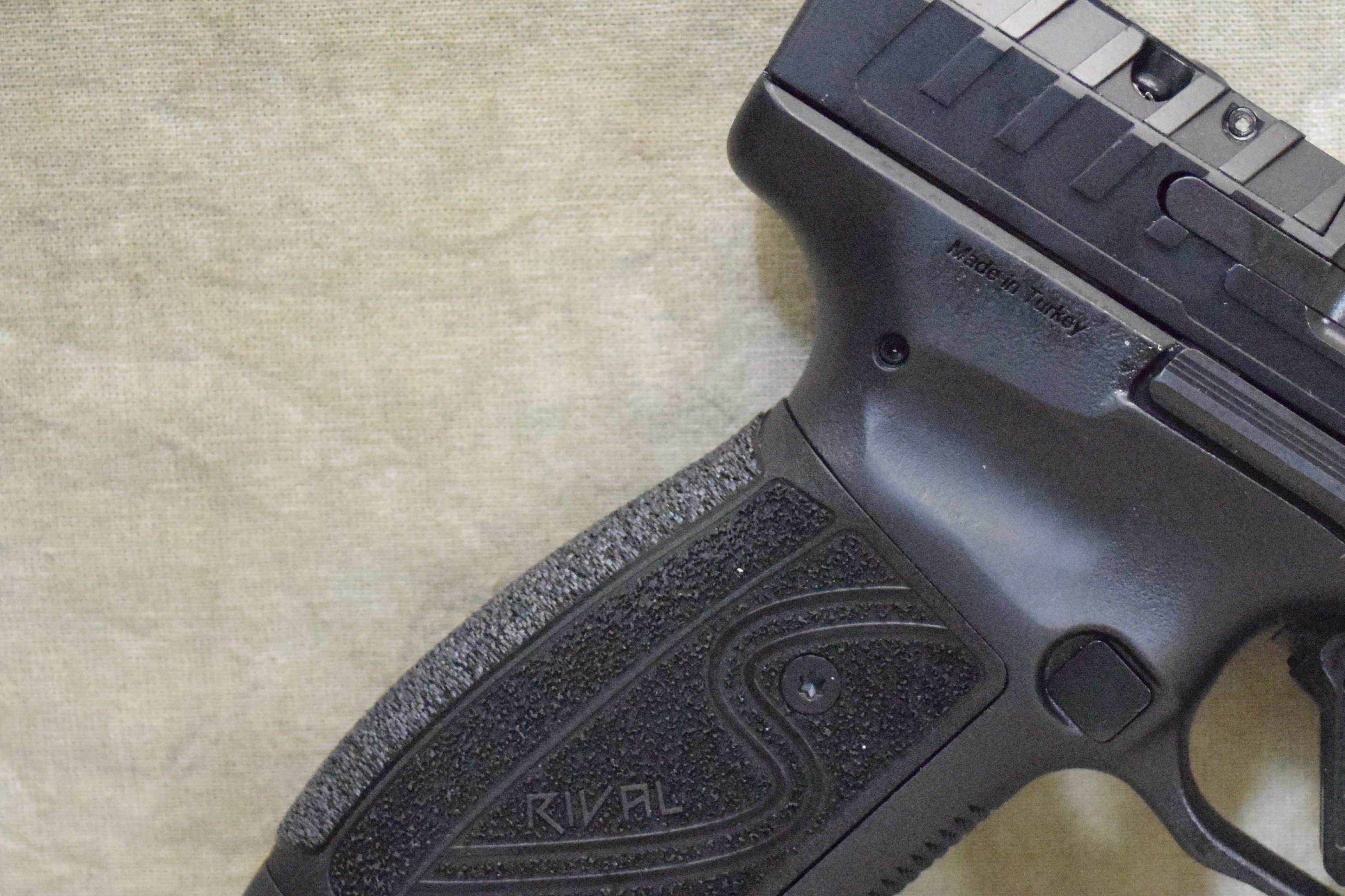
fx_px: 3549
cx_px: 1149
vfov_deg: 14.4
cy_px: 513
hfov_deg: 21.1
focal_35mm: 95
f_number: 4.8
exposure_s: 1/1600
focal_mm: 32
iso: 12800
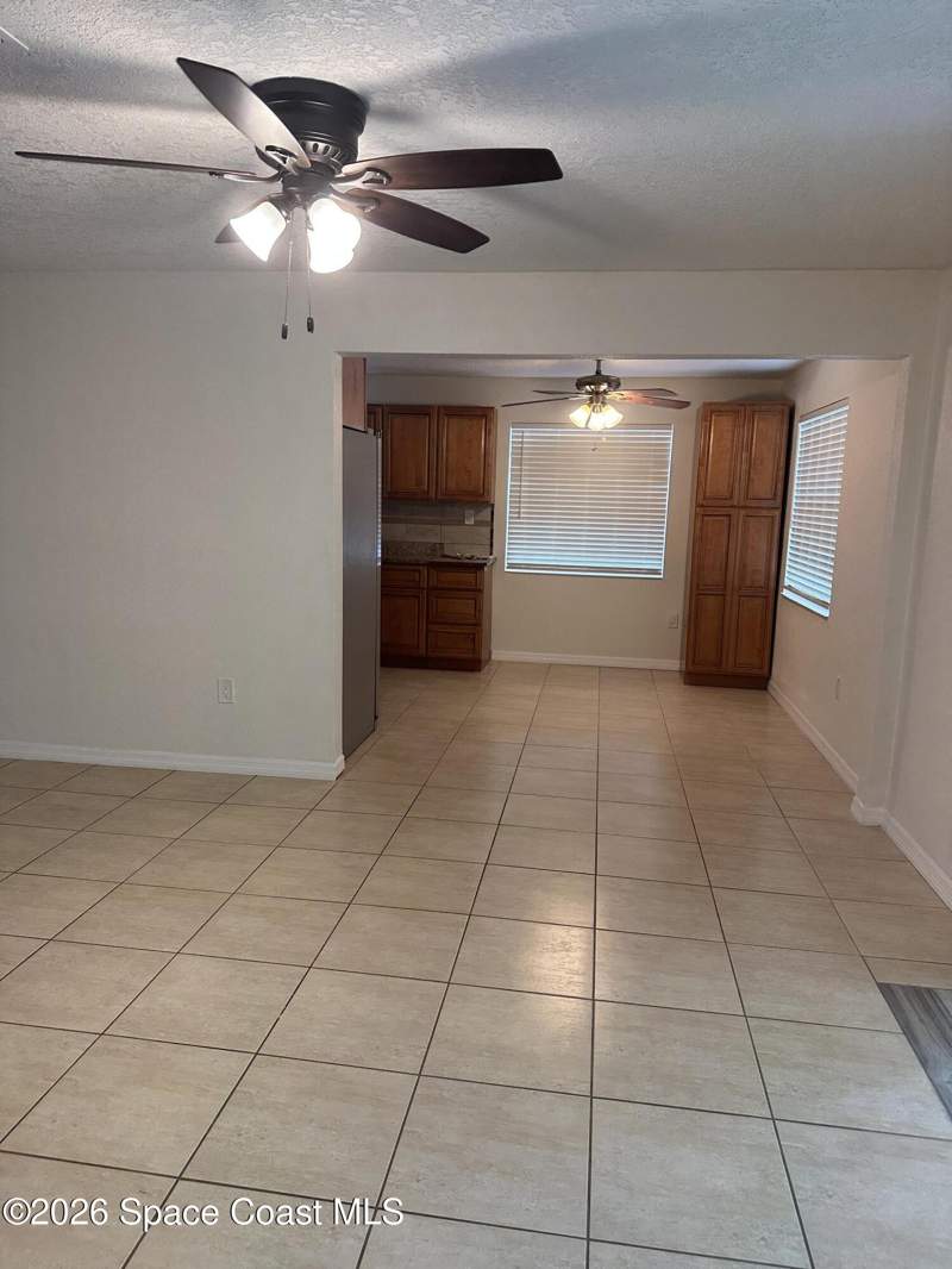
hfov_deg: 56.8
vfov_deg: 71.6
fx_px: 880
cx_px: 476
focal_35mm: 24
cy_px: 634
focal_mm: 6.86
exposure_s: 1/120
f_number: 1.78
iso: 200
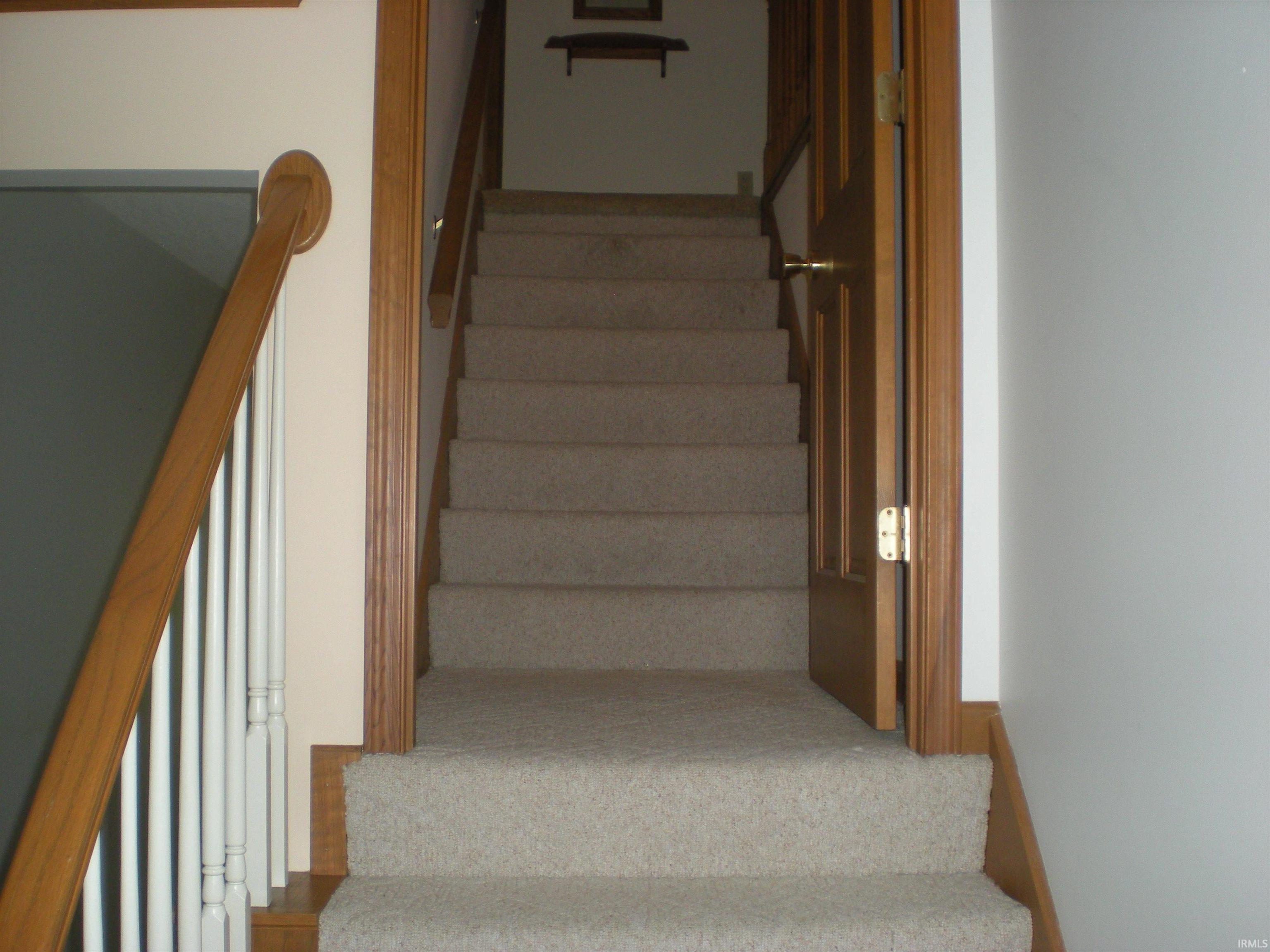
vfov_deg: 37.7
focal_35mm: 38
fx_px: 1394
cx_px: 635
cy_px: 476
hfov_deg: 49.0
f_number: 3.1
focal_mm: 6.3
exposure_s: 1/60
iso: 141
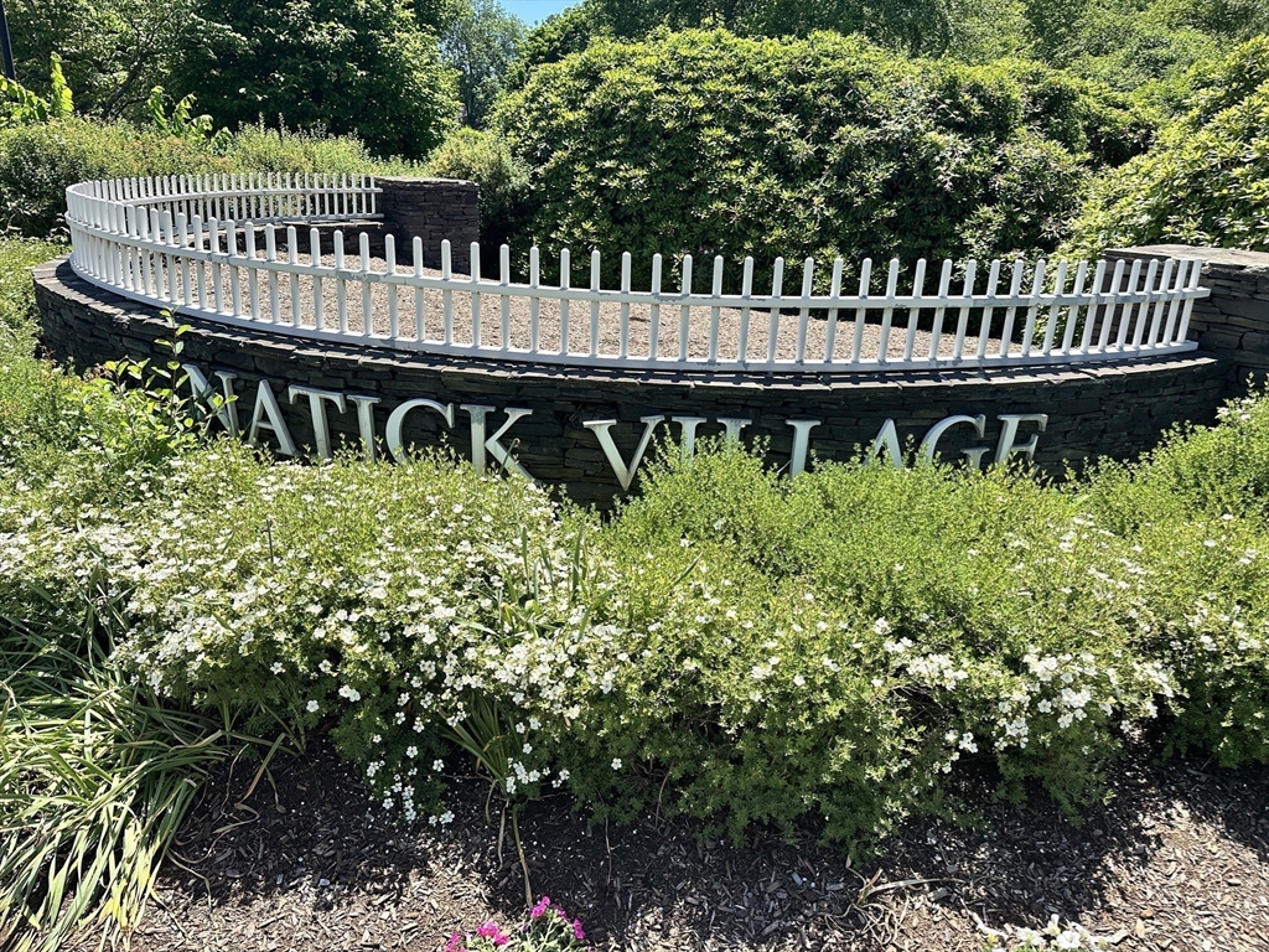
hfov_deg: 71.6
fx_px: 880
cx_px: 634
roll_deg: -2.9
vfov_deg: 56.8
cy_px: 476
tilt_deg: -18.5
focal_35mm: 24
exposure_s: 1/2353
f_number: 1.78
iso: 80
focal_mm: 6.86
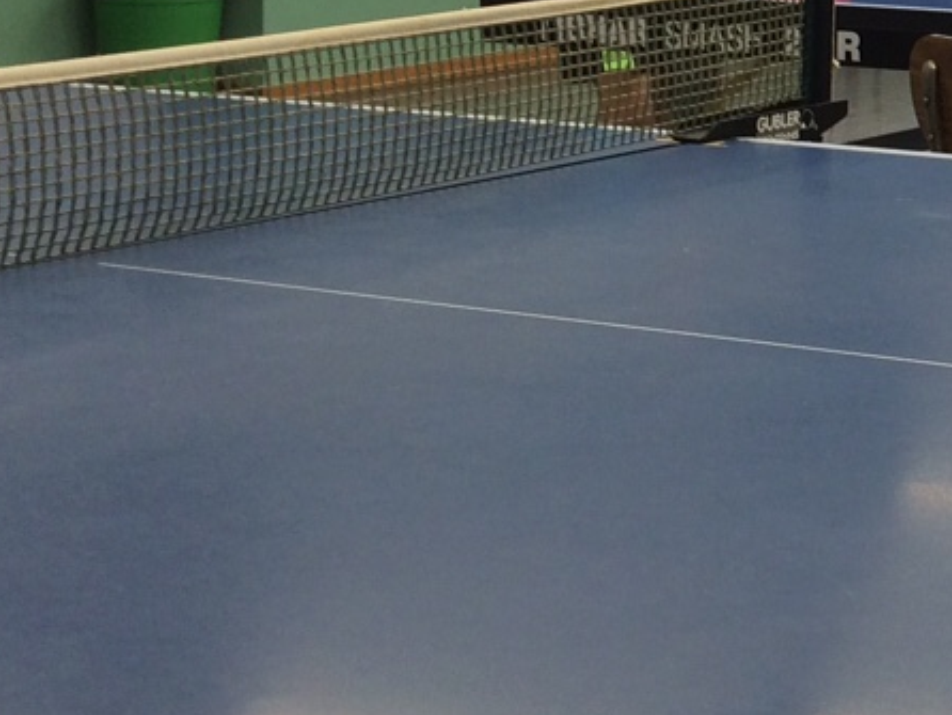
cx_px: 1509
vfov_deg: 13.6
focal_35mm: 106
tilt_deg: -0.8
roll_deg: +0.0
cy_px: -154
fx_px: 2917
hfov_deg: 16.5
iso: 40
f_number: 2.2
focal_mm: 4.15
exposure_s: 1/50
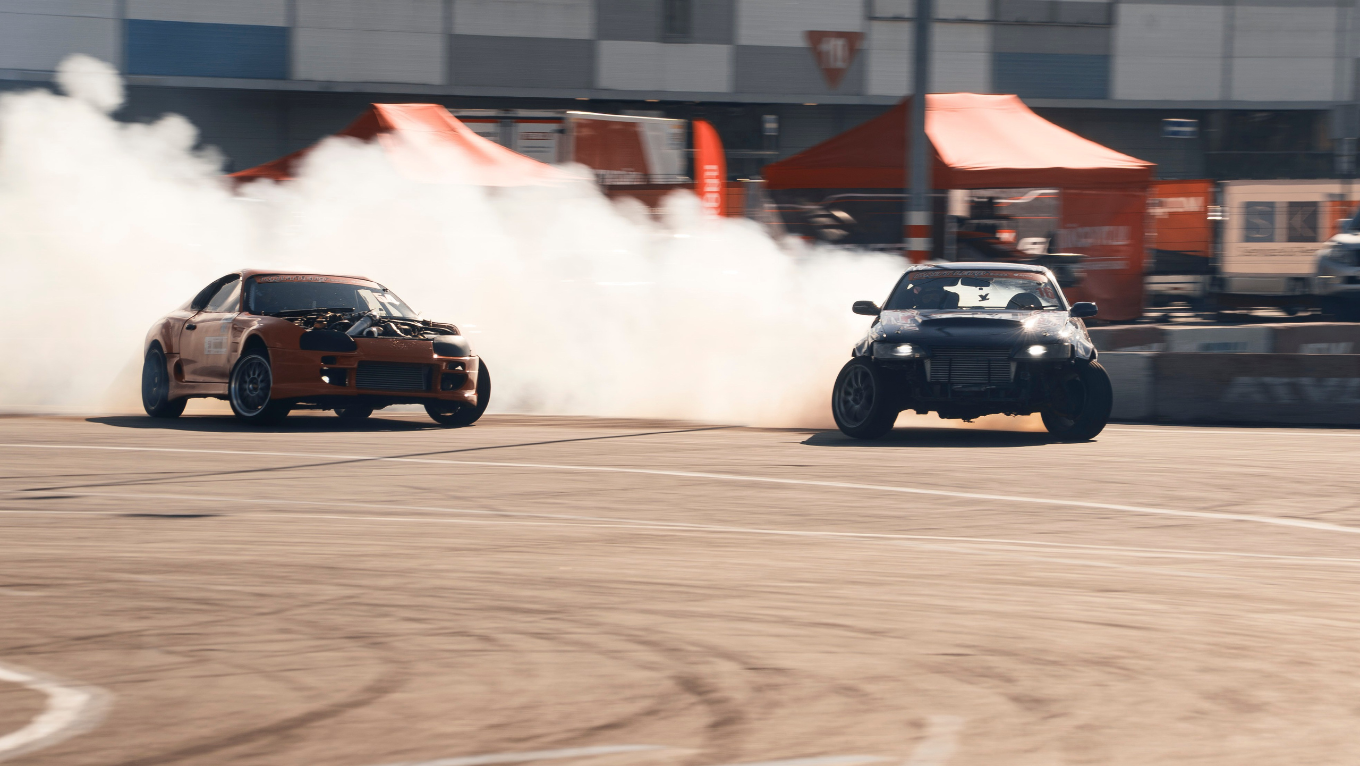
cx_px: 680
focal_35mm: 236
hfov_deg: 9.1
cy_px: 383
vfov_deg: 5.2
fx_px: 8499
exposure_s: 1/125
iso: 100
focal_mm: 150
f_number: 13
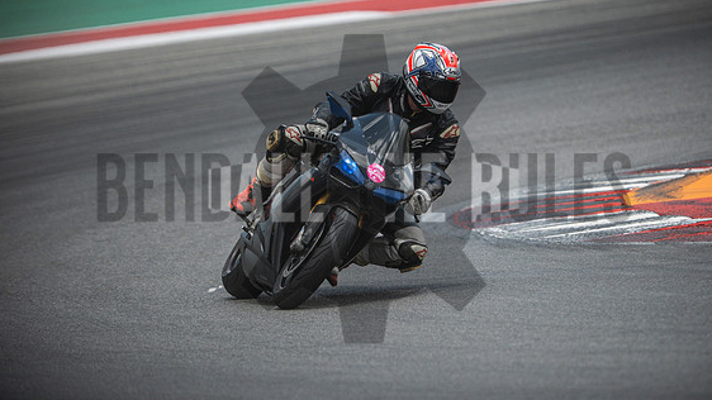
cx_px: 364
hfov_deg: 4.8
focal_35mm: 454
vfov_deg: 2.7
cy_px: 189
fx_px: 8570
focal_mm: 280
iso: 800
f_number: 2.8
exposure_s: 1/4000
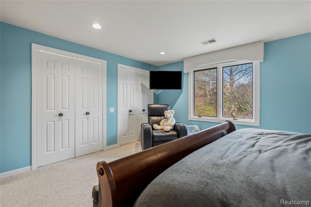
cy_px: 104
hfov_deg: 96.8
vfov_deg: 73.7
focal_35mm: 16
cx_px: 156
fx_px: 138
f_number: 4
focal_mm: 16
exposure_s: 1/5
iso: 100
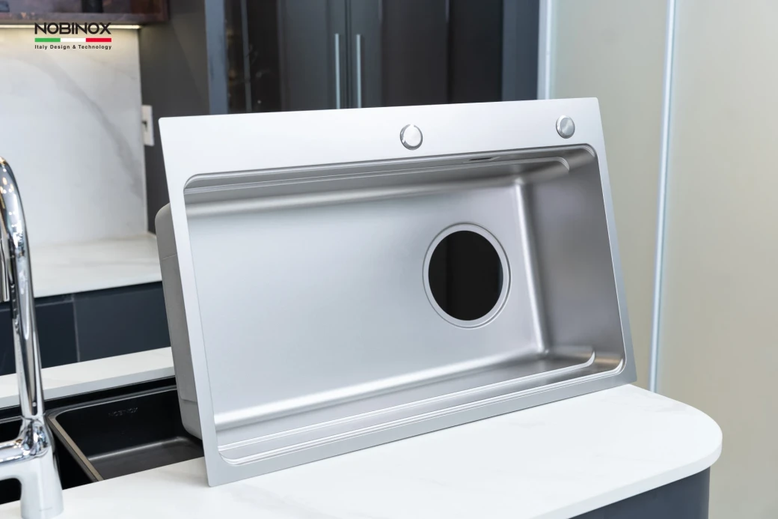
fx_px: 907
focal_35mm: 42
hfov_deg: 46.4
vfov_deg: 31.9
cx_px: 389
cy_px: 260
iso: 250
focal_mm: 42
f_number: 4
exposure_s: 1/100
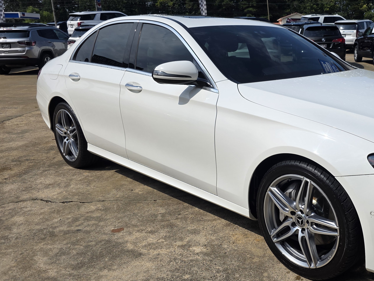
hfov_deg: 49.1
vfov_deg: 39.6
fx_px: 389
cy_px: 149
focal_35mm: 36
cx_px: 285
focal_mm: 6.3
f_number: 1.7
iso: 50
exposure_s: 1/7944
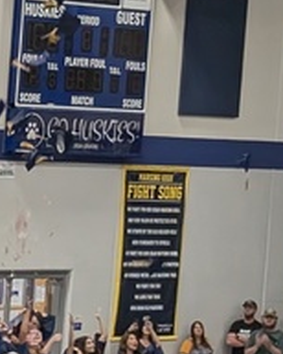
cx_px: -248
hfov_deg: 7.5
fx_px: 2087
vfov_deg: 9.7
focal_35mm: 199
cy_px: 306
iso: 269
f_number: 1.68
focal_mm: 6.9
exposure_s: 1/120
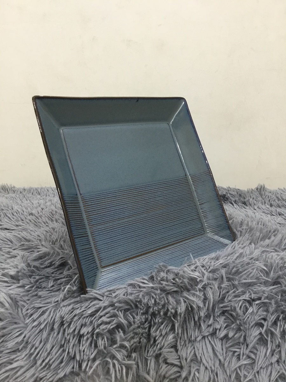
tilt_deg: -17.4
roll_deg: +0.9
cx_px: 143
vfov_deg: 58.4
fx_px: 341
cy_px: 191
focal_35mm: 31
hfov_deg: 45.4
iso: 125
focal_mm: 3.3
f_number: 2.4
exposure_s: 1/33
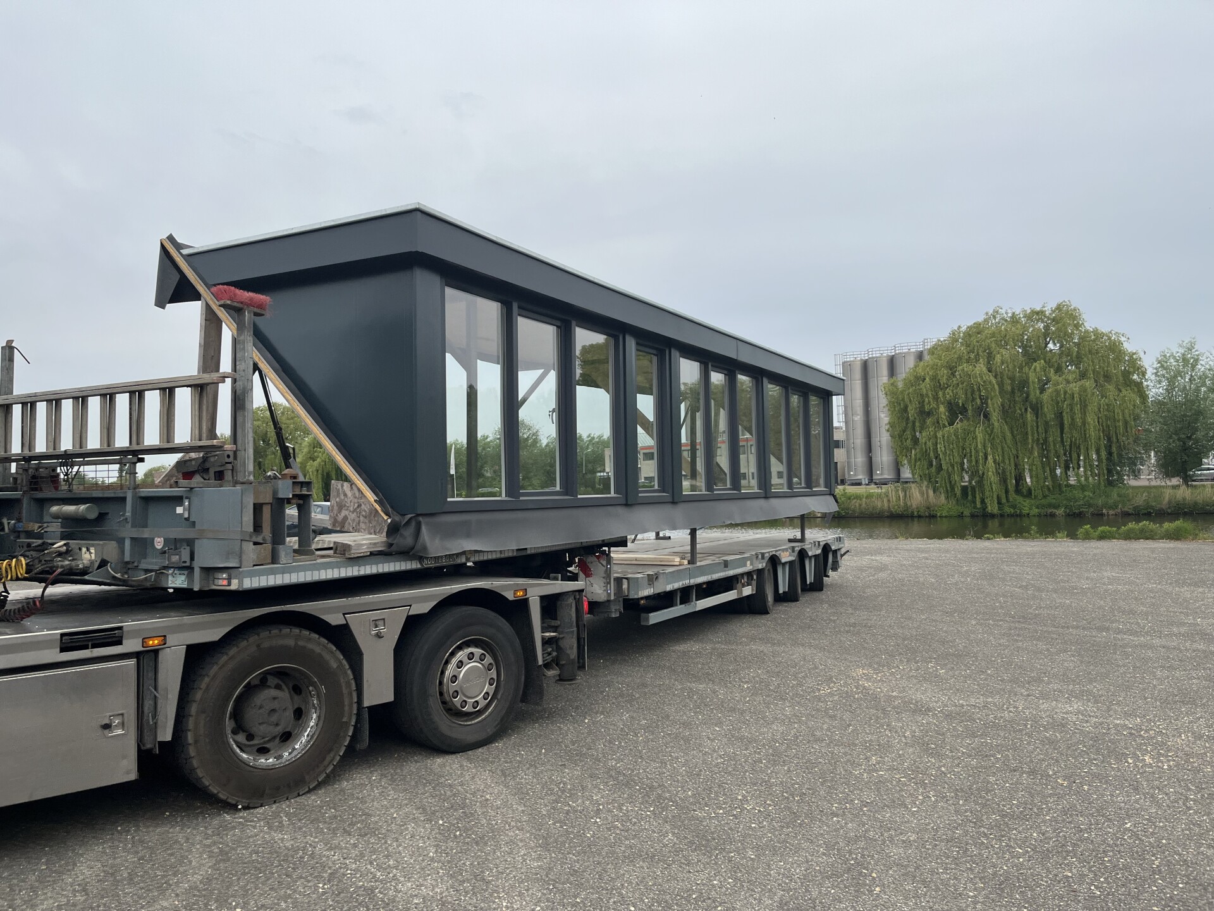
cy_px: 456
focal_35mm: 26
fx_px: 912
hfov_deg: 67.3
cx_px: 607
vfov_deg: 53.1
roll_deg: +2.1
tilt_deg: +1.4
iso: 50
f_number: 1.6
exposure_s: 1/1802
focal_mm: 5.1
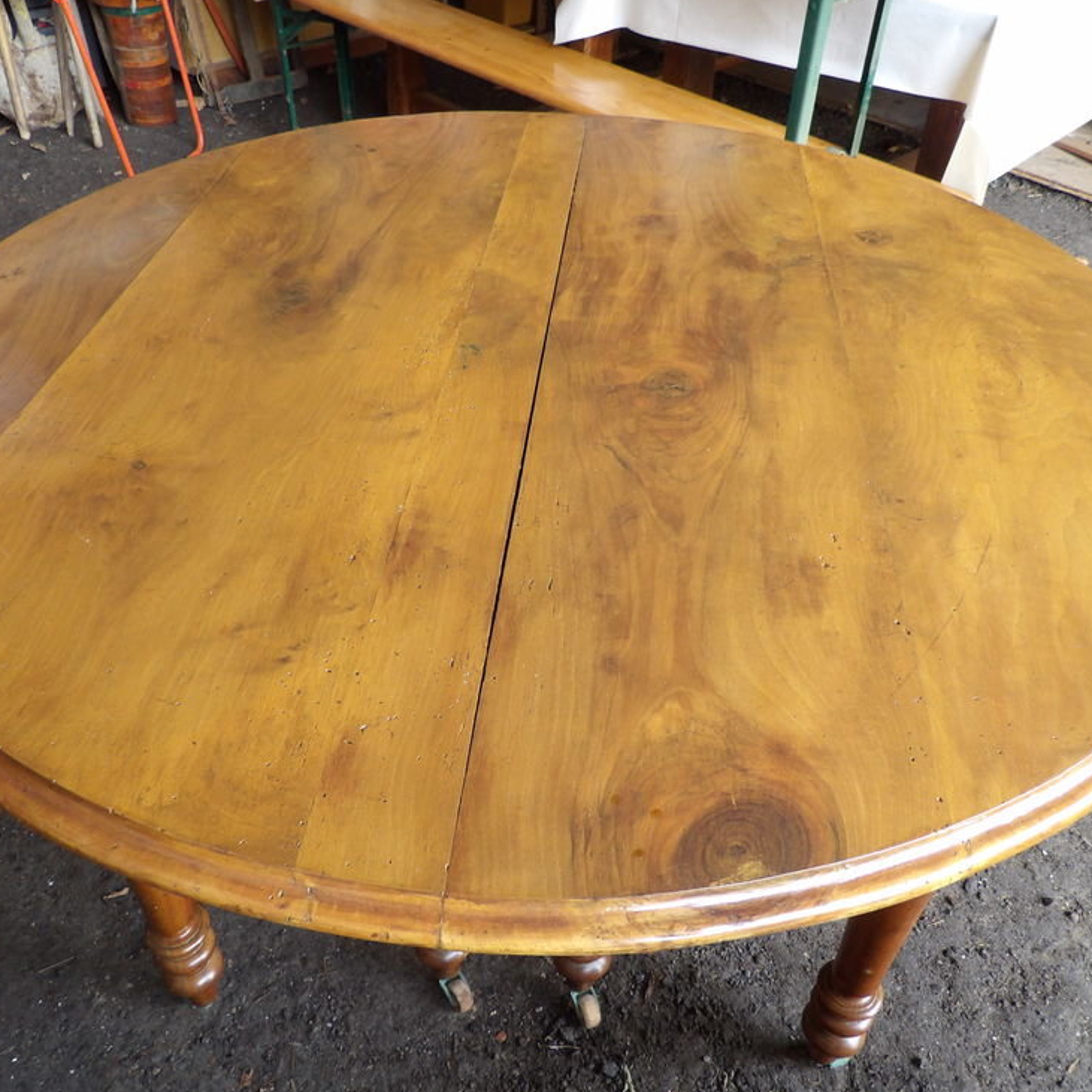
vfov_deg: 55.6
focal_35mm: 29
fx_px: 1035
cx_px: 541
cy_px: 551
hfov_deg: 55.6
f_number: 3.2
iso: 187
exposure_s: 1/33
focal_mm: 4.3
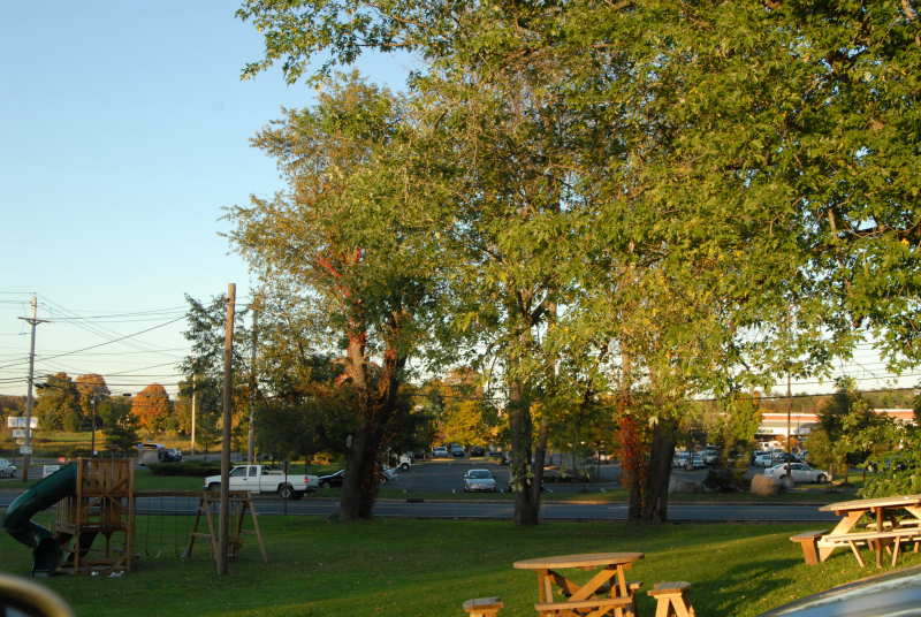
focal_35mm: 48
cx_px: 460
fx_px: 1230
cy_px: 308
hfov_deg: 41.1
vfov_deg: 28.2
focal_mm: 32
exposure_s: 1/320
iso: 800
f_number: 9
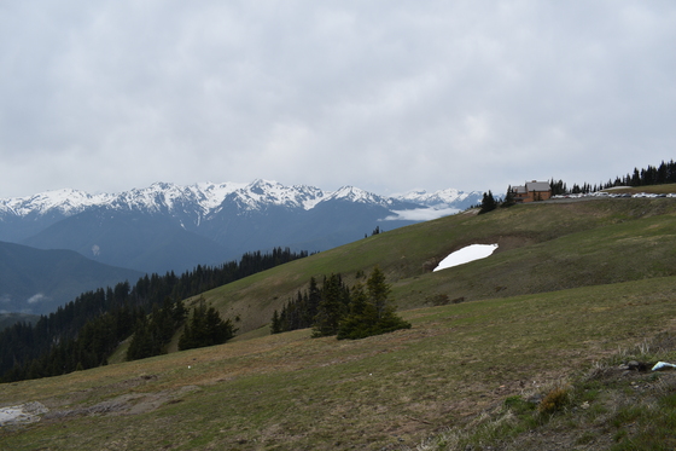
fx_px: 507
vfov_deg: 47.9
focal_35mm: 27
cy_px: 226
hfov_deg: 67.4
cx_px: 338
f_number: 8
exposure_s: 1/250
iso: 100
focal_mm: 18
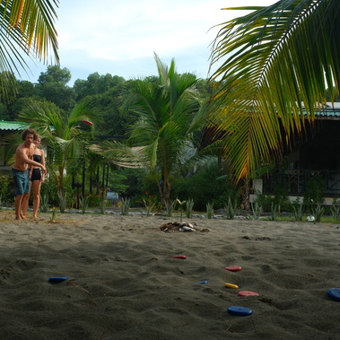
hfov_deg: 41.6
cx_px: 128
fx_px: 444
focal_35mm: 40
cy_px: 170
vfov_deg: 41.9
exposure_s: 1/125
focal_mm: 20.5
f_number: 8
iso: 125
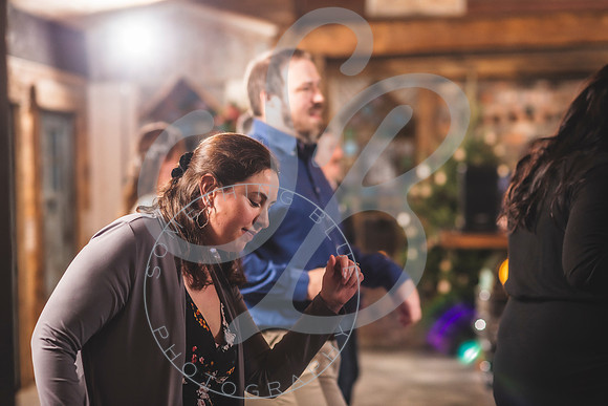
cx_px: 304
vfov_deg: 16.1
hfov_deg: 23.9
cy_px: 203
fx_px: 1436
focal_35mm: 85
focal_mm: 85
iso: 800
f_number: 2.8
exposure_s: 1/200
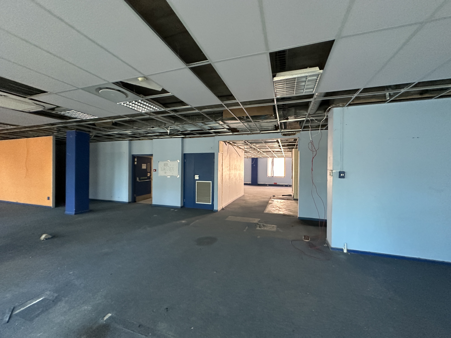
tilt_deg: +0.3
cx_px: 226
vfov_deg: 85.7
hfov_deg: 102.1
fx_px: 182
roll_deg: +0.1
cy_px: 169
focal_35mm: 14
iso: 500
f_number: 2.2
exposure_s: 1/60
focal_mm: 2.22
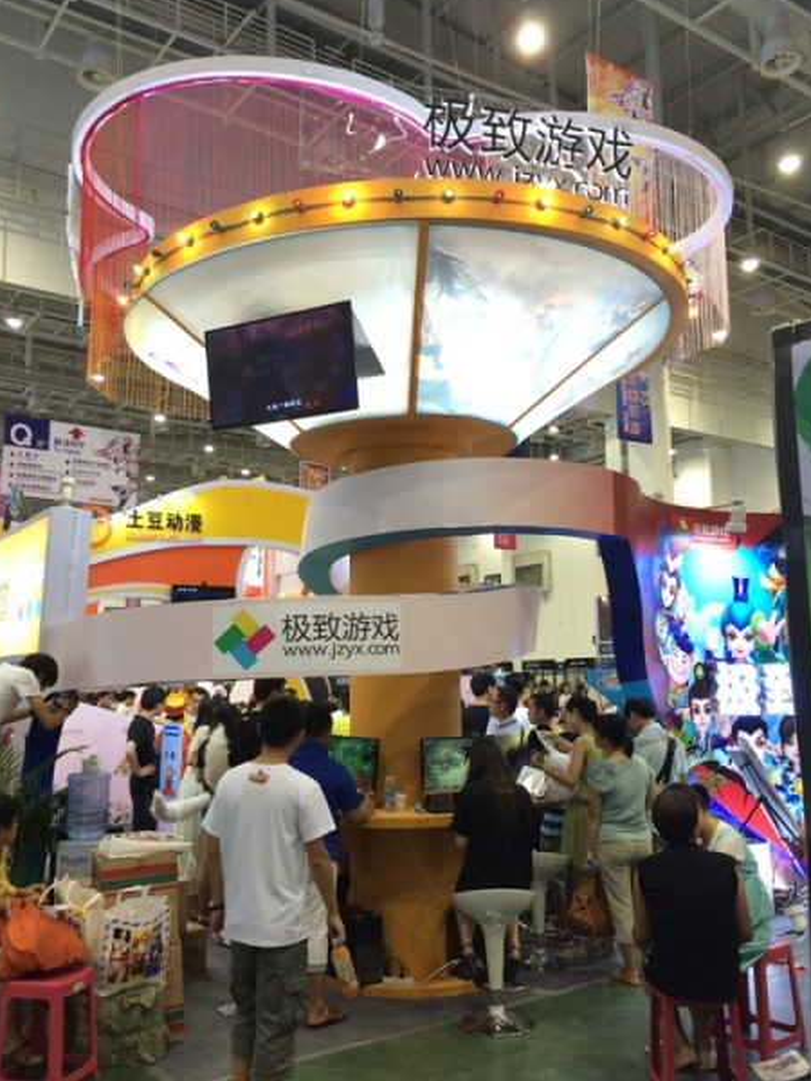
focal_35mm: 32
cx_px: 415
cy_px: 535
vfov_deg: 56.8
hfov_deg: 44.2
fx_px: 1000
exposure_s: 1/30
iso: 80
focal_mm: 4.12
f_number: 2.2
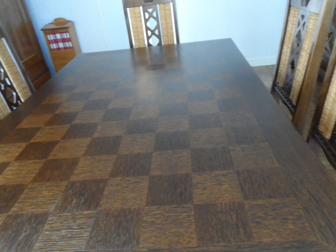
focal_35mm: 28
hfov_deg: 63.4
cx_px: 168
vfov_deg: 49.7
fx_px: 272
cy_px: 126
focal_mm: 4.9
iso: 400
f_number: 3.1
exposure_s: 1/20
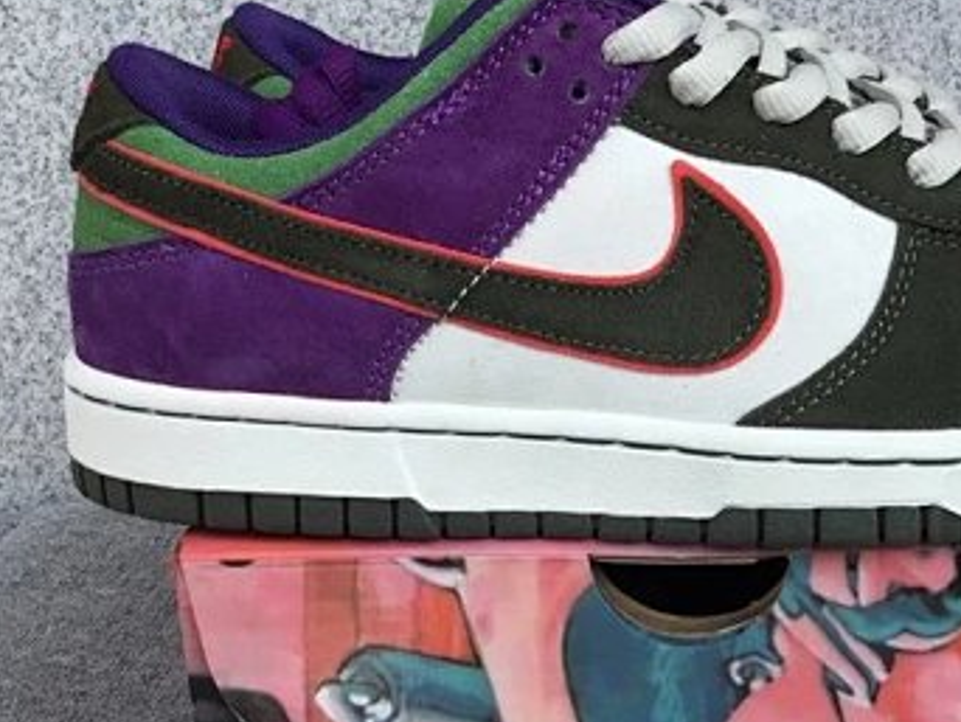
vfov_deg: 25.2
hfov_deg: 32.5
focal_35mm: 58
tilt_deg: -18.9
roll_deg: +0.7
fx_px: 1611
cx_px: 736
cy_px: 452
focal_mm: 3.3
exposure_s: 1/466
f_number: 2.4
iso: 25
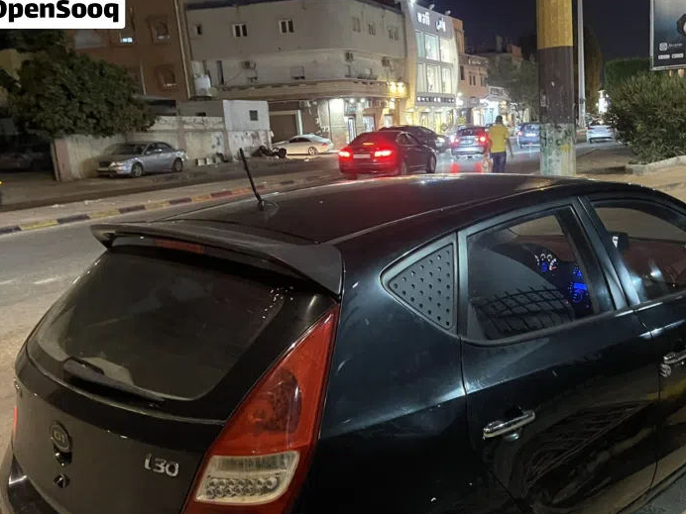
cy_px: 314
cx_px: 465
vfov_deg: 38.5
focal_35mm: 37
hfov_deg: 49.2
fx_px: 733
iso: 640
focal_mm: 5.1
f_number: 1.6
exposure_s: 1/25
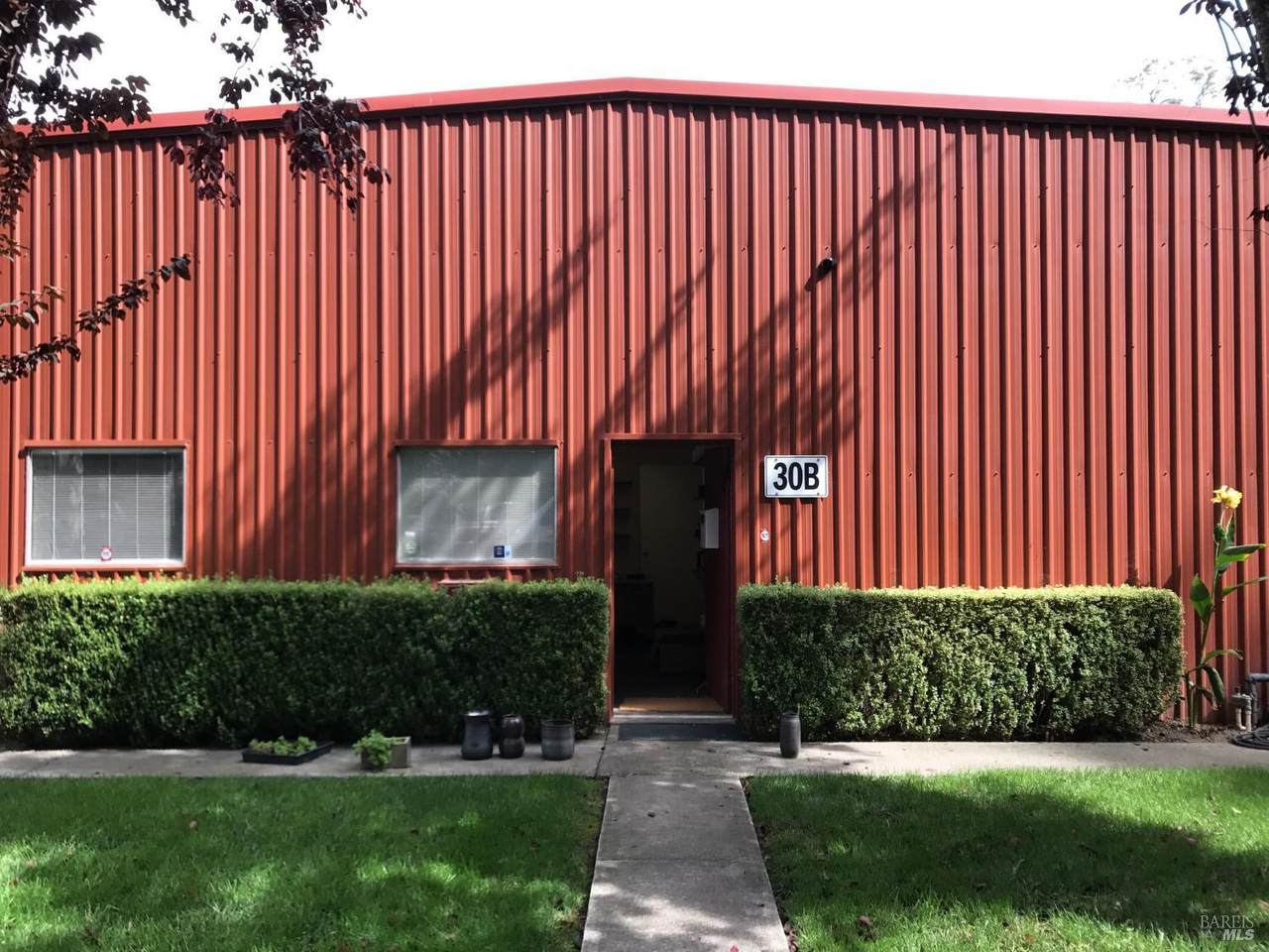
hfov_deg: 63.4
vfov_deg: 49.7
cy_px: 476
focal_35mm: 28
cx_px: 634
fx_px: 1026
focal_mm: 3.99
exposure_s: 1/378
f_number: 1.8
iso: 20
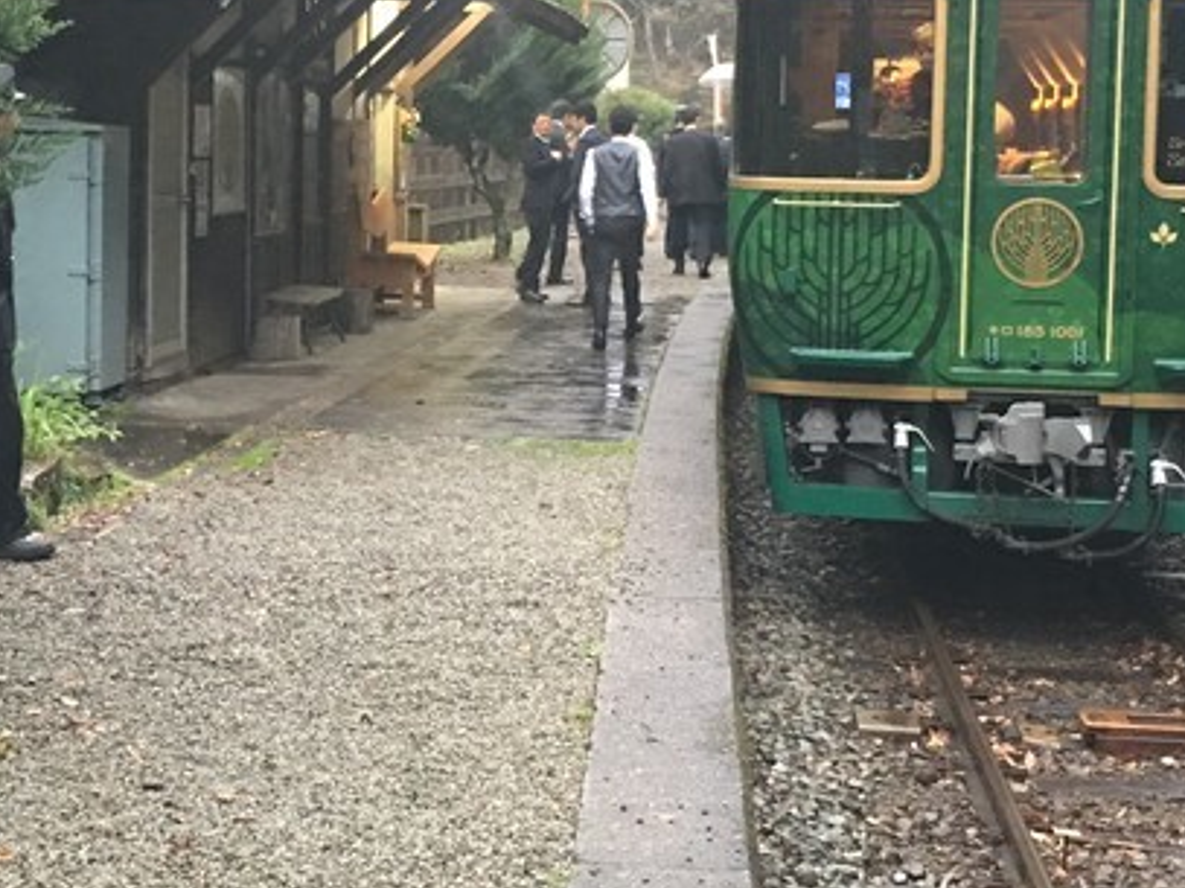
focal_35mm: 73
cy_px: 300
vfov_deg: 20.1
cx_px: 393
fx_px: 2498
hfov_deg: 26.5
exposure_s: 1/10
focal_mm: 4.15
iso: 80
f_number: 2.2
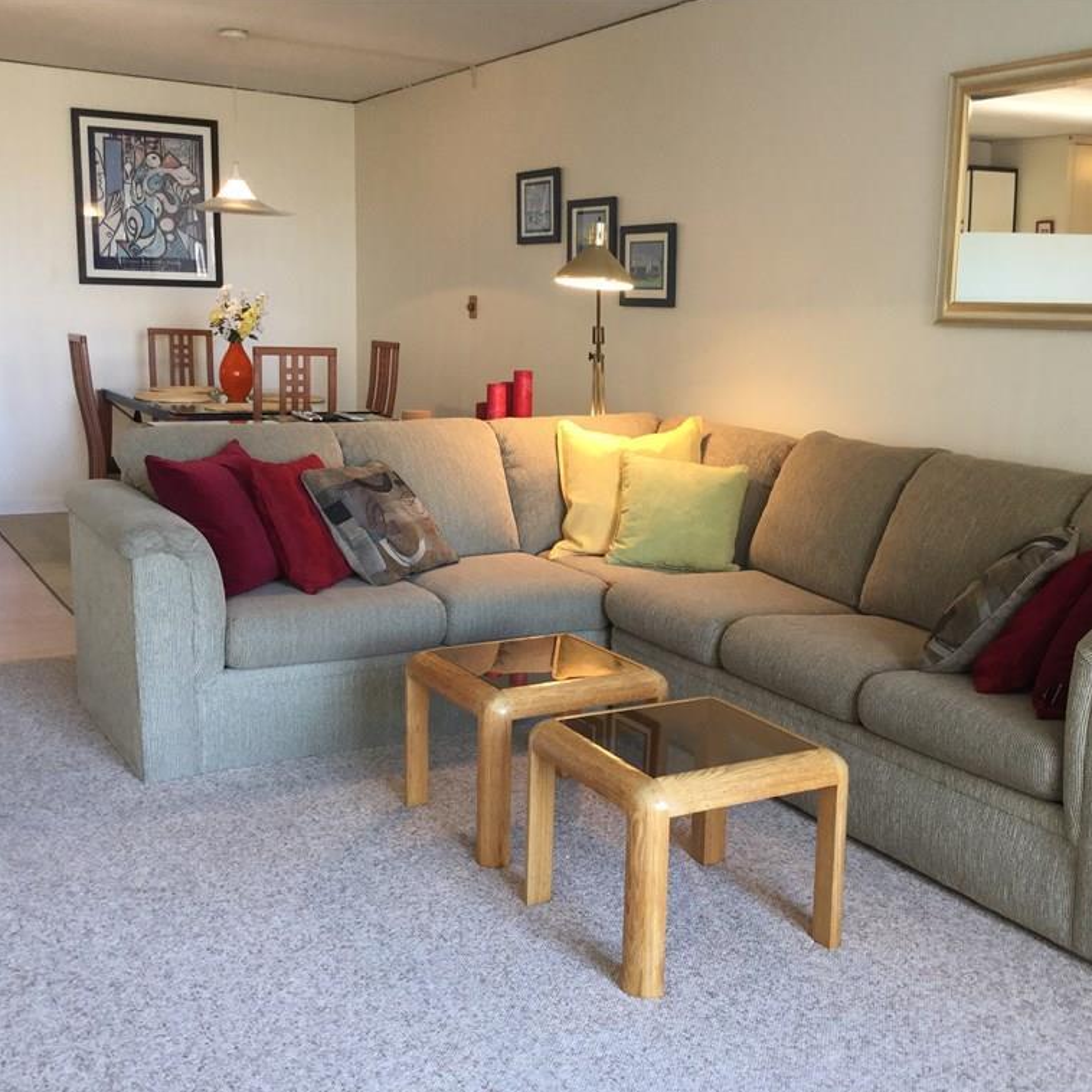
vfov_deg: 44.9
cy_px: 549
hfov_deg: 44.7
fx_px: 1321
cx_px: 643
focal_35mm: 37
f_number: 2.4
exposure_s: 1/30
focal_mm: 3.3
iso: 80
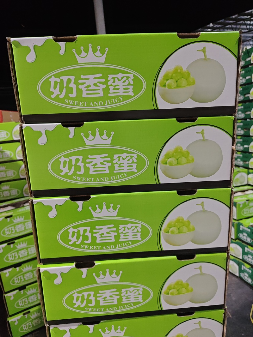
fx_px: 224
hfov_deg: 58.9
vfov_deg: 73.9
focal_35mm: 23
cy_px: 168
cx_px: 126
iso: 1361
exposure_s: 1/50
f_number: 1.88
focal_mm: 5.56
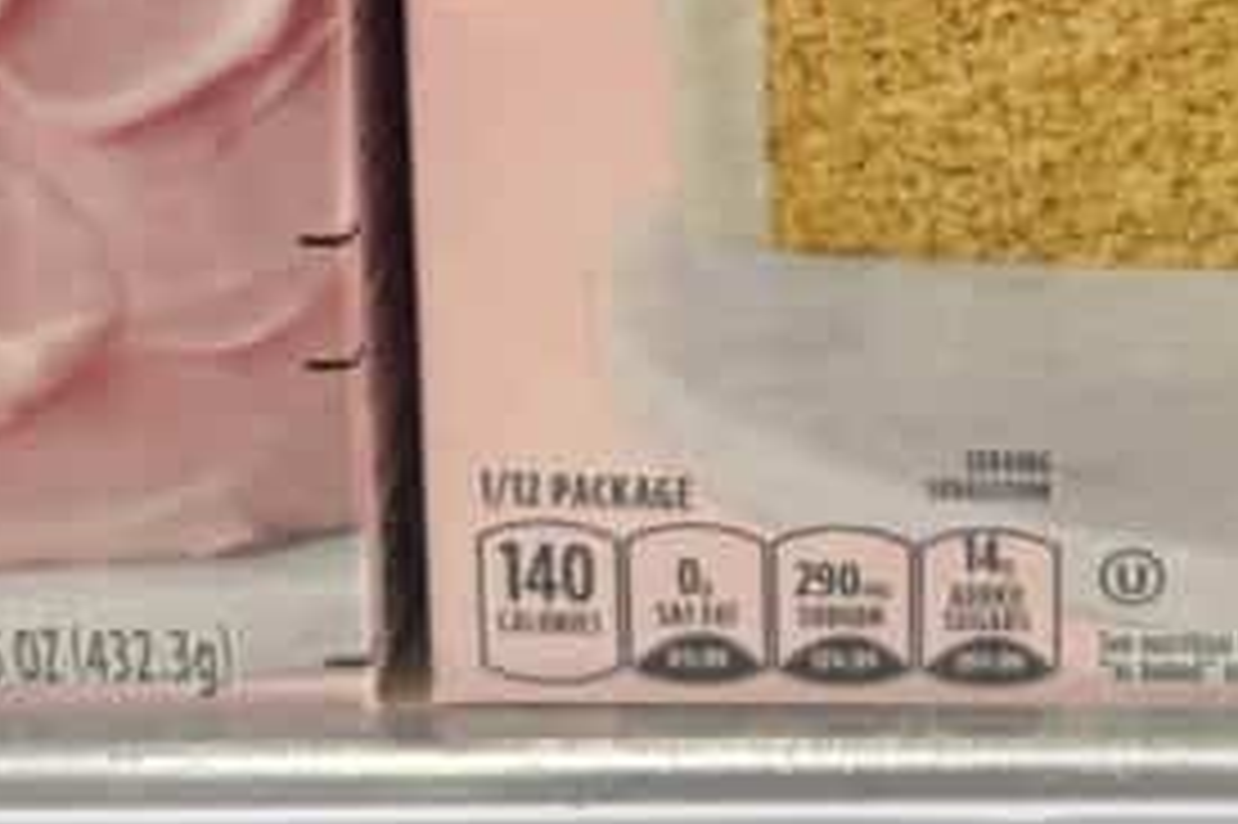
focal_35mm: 93
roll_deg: -1.5
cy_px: 18
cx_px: 1188
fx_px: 3196
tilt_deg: -18.1
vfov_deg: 14.5
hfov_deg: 21.3
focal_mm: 6.76
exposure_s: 1/62
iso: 125
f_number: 1.78
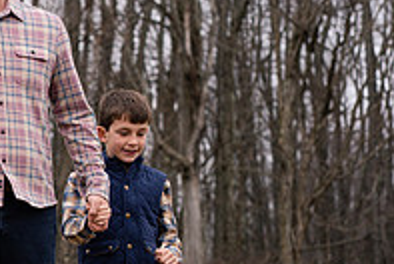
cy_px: 195
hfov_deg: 8.1
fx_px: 2740
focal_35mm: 250
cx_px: -146
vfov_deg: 5.5
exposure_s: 1/500
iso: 320
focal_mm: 85
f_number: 4.5
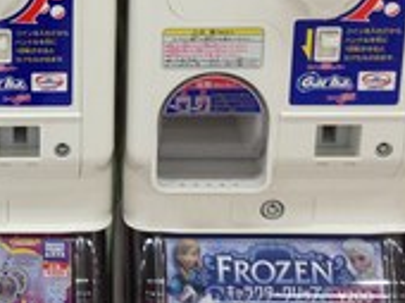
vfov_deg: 14.1
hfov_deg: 19.0
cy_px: -1
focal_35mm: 103
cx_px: 93
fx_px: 1203
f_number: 2.4
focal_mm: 4.28
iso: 50
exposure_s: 1/40
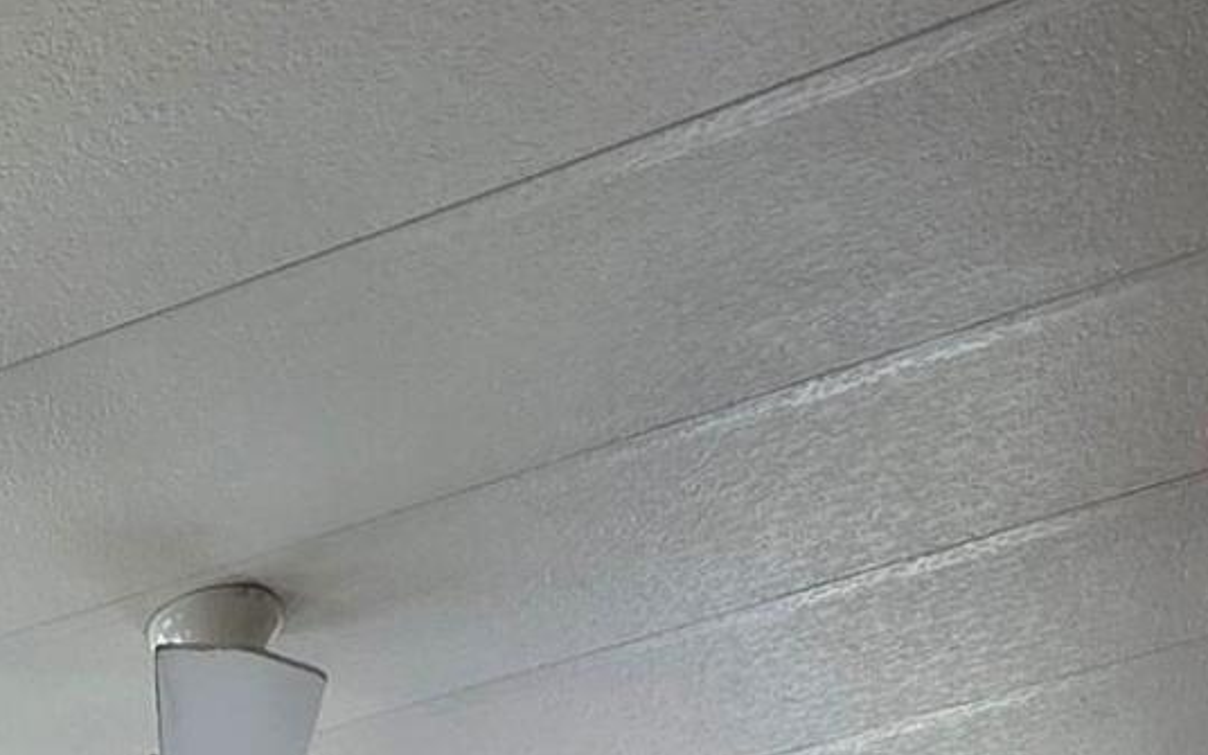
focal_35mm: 74
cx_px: -110
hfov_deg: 25.8
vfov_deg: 12.6
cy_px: 1945
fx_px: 2436
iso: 200
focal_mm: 2.2
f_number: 1.9
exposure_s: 1/60
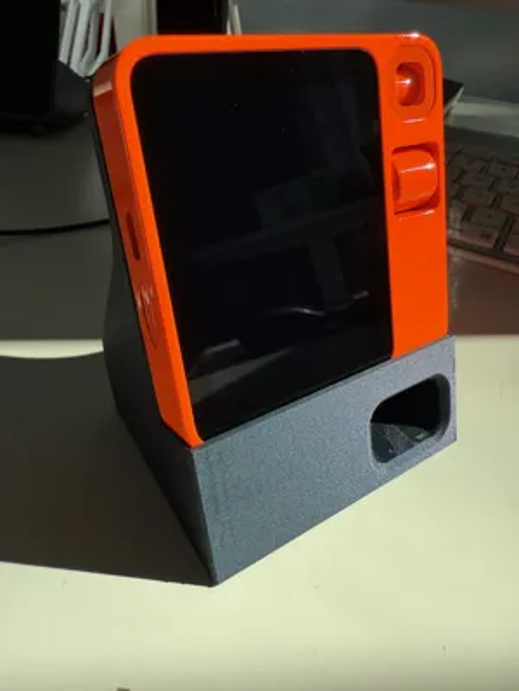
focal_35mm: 24
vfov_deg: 71.6
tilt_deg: -31.7
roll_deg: -5.0
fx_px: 480
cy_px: 346
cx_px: 260
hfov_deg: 56.8
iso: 40
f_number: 2.2
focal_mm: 2.22
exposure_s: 1/389
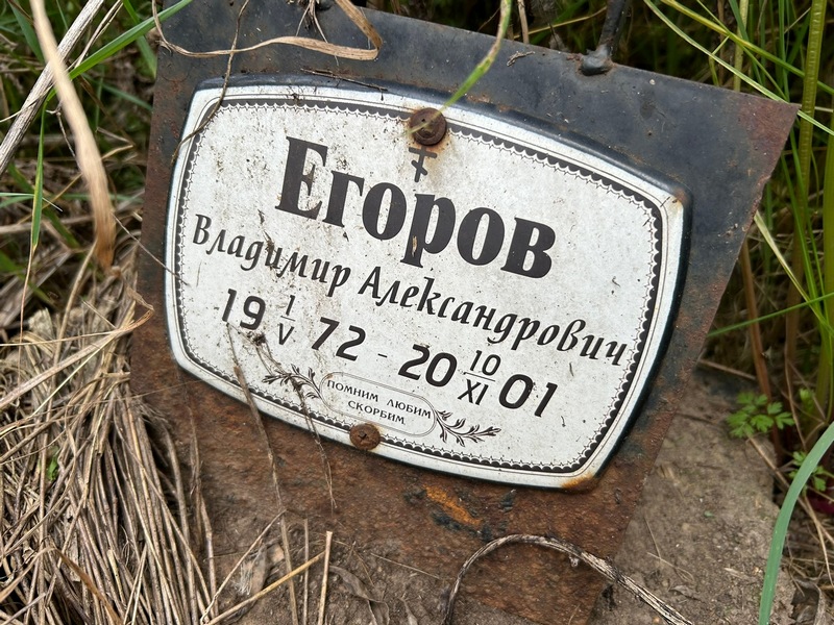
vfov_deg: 53.1
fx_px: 626
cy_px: 312
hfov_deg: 67.3
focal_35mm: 26
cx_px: 417
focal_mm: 5.7
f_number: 1.5
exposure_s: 1/135
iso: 32
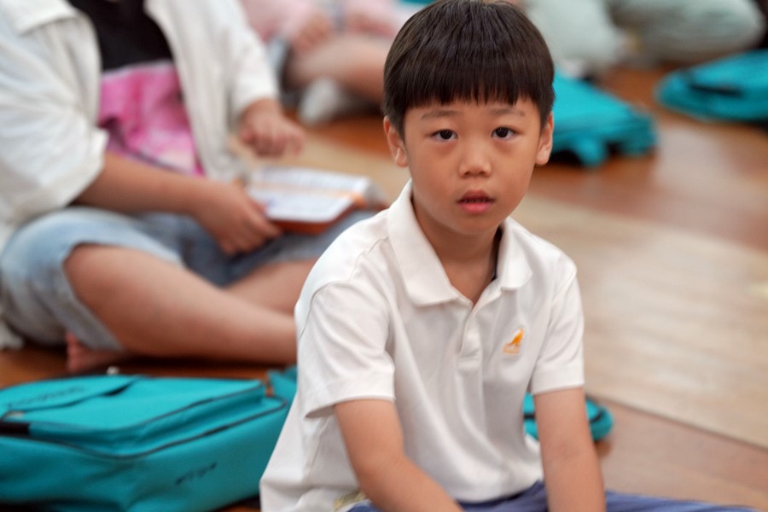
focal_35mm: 194
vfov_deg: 7.1
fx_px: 4138
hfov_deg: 10.6
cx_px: 384
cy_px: 256
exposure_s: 1/200
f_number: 4
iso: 1250
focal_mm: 194
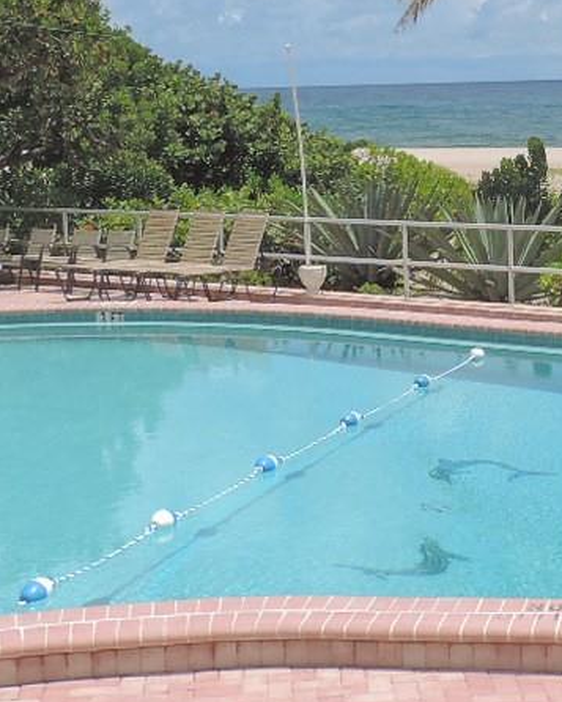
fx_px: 1746
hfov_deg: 18.0
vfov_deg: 22.5
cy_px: 181
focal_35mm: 84
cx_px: 502
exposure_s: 1/1600
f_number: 3.3
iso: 80
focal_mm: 4.3
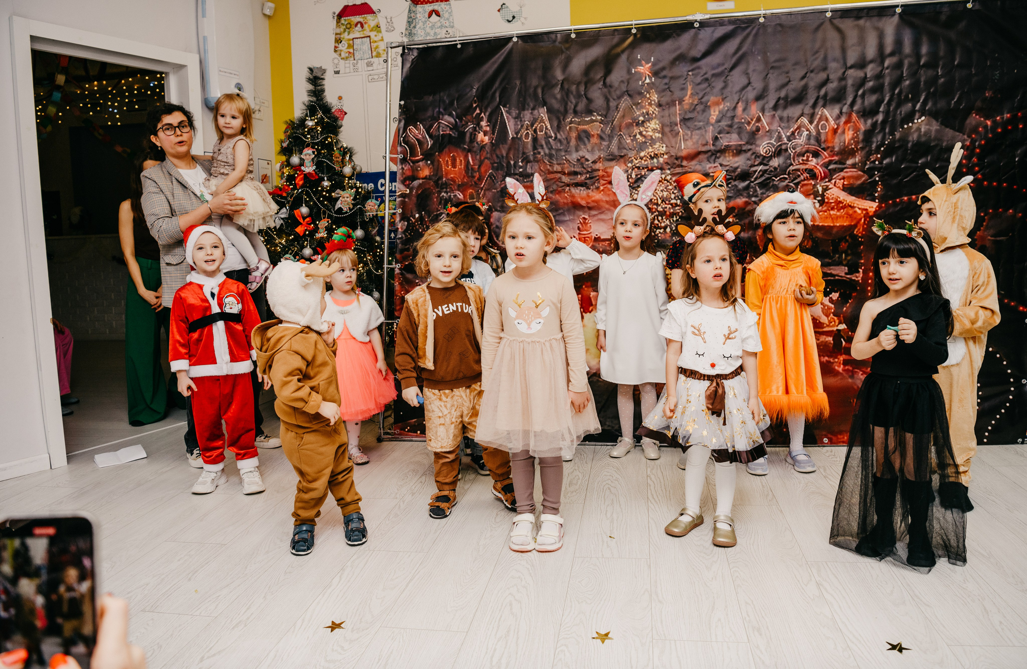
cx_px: 530
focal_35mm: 25
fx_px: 706
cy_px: 316
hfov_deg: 72.0
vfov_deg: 50.7
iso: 320
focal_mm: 24
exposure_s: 1/160
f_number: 4.5
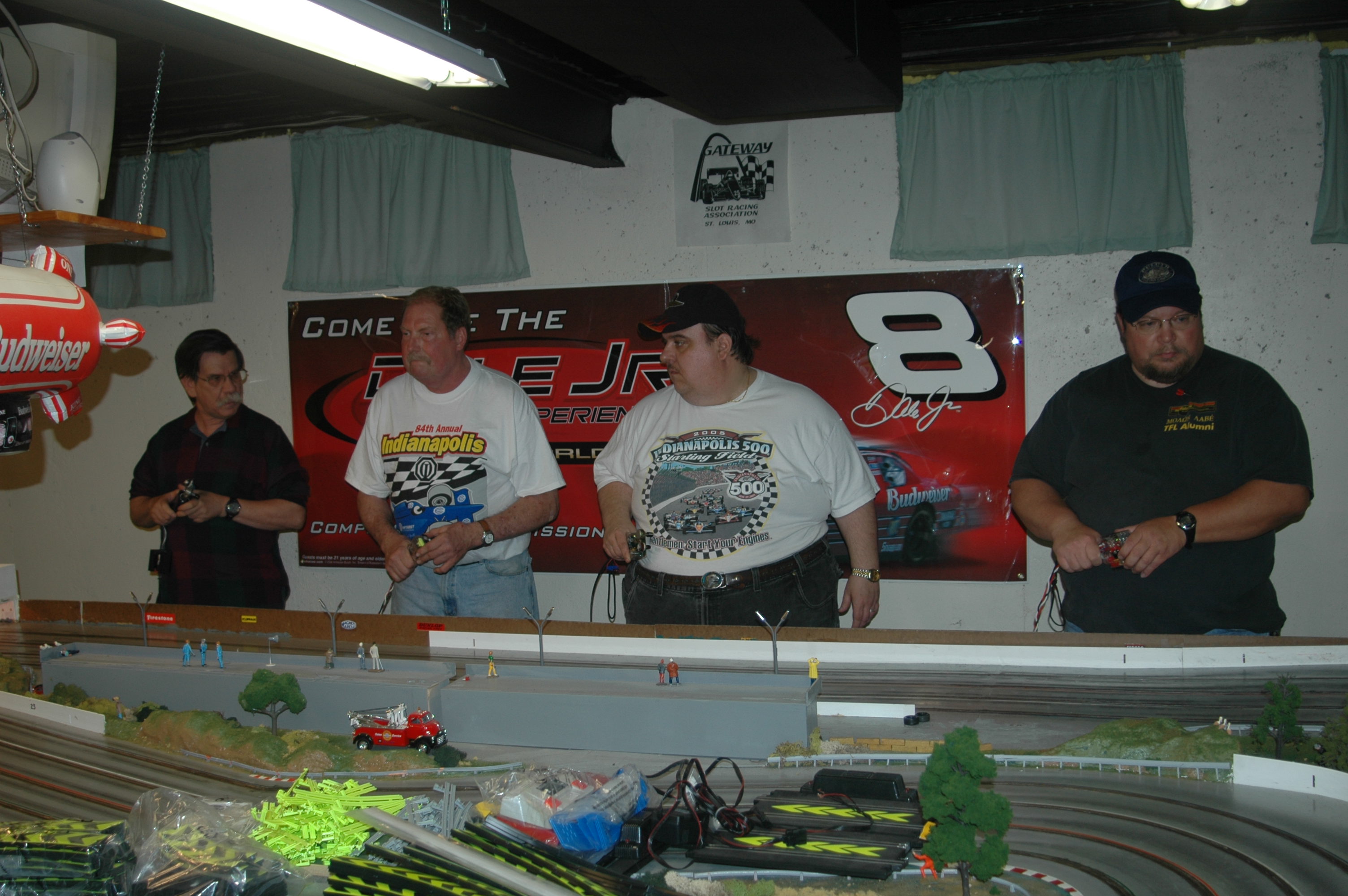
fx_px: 1347
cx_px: 674
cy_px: 448
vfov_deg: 36.8
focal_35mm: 36
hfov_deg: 53.2
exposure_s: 1/60
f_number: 3.5
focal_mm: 24
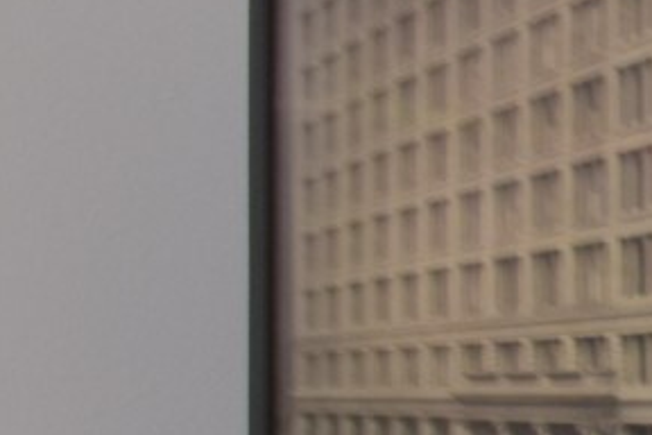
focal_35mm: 249
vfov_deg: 5.5
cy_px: 236
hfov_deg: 7.1
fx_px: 4509
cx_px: 2180
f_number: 4
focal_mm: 22
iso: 450
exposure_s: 1/30
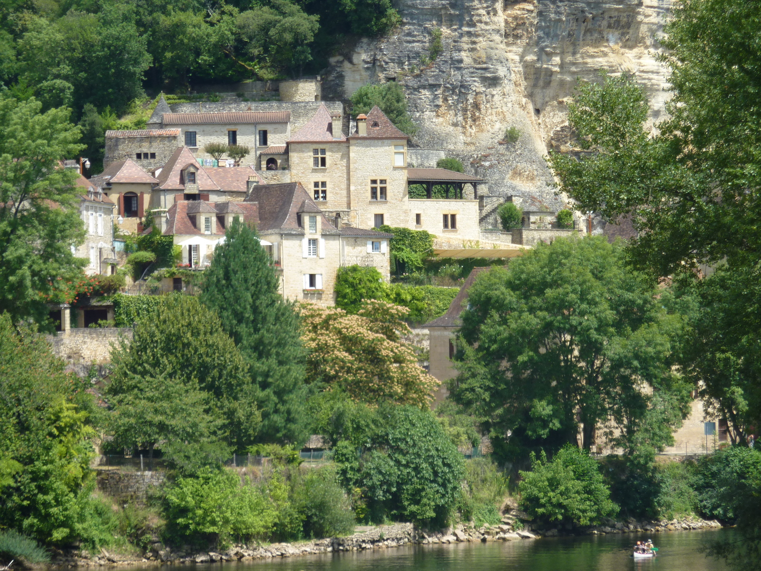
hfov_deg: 10.1
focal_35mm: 196
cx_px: 380
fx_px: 4309
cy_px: 286
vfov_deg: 7.6
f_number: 4.5
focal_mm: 32.1
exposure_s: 1/250
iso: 80
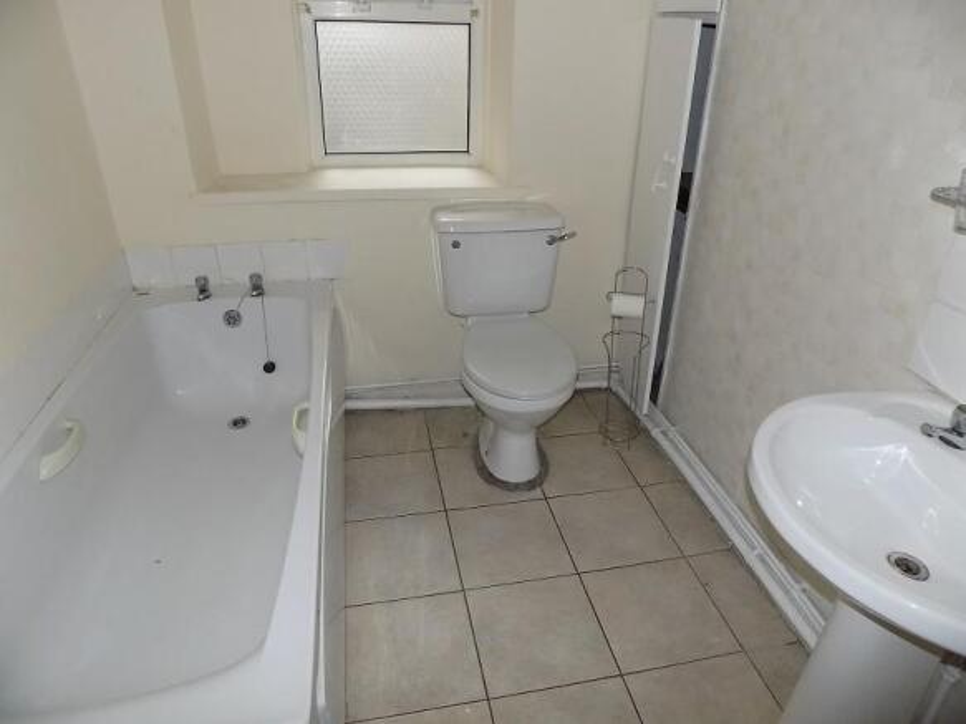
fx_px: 642
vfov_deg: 58.9
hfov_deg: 73.9
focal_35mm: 23
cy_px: 362
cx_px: 483
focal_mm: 4
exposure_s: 1/30
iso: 200
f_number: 3.1
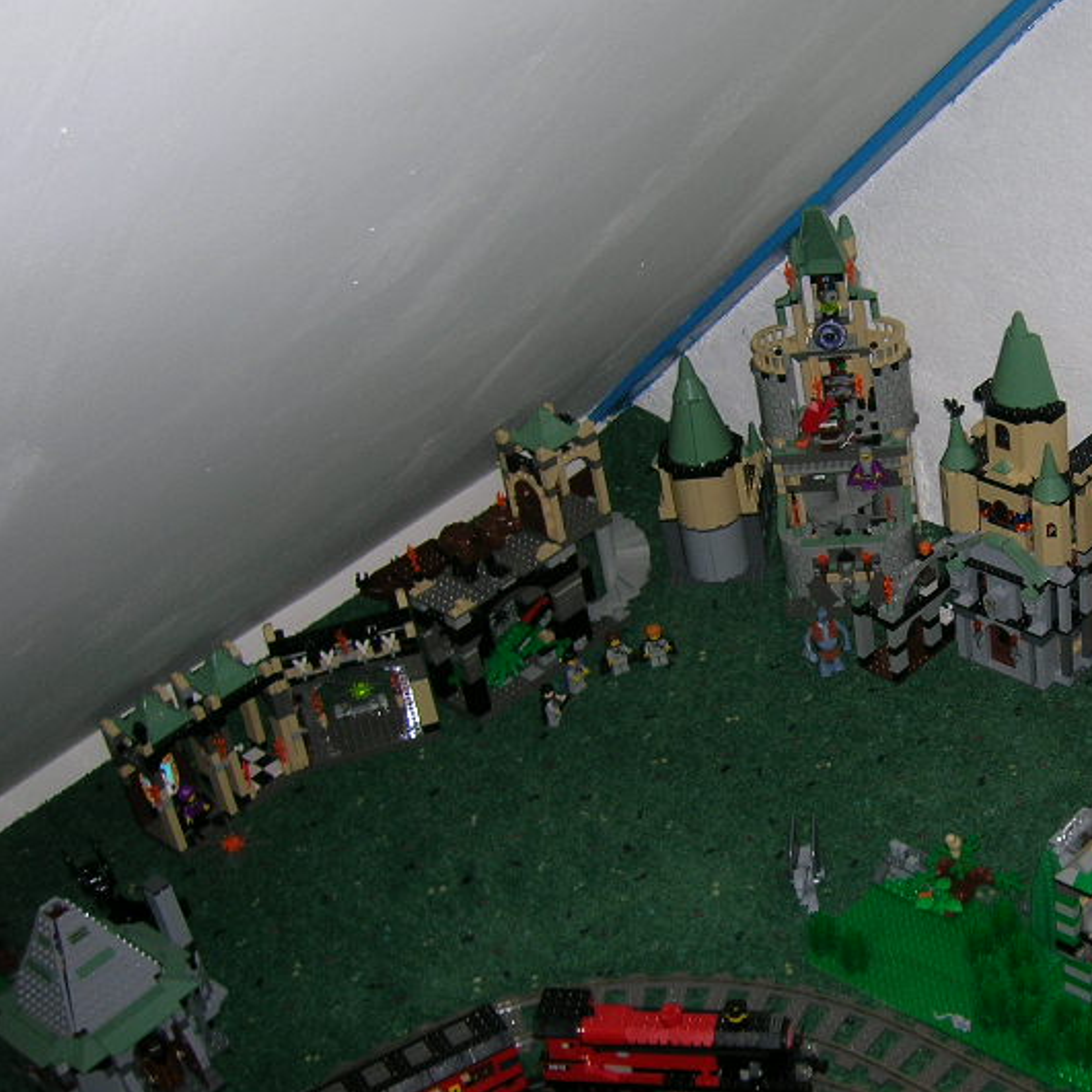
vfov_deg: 29.5
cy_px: 588
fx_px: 2070
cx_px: 1016
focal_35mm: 58
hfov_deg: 28.2
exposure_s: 1/60.1
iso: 50
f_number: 2.9
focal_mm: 5.7
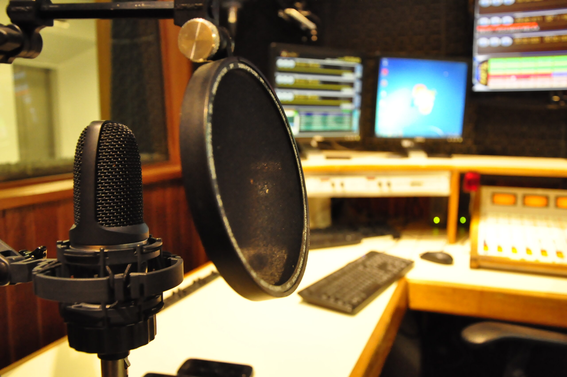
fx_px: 495
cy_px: 188
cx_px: 284
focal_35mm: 32
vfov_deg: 41.6
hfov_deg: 59.6
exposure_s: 1/40
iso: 3200
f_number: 3.8
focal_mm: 21
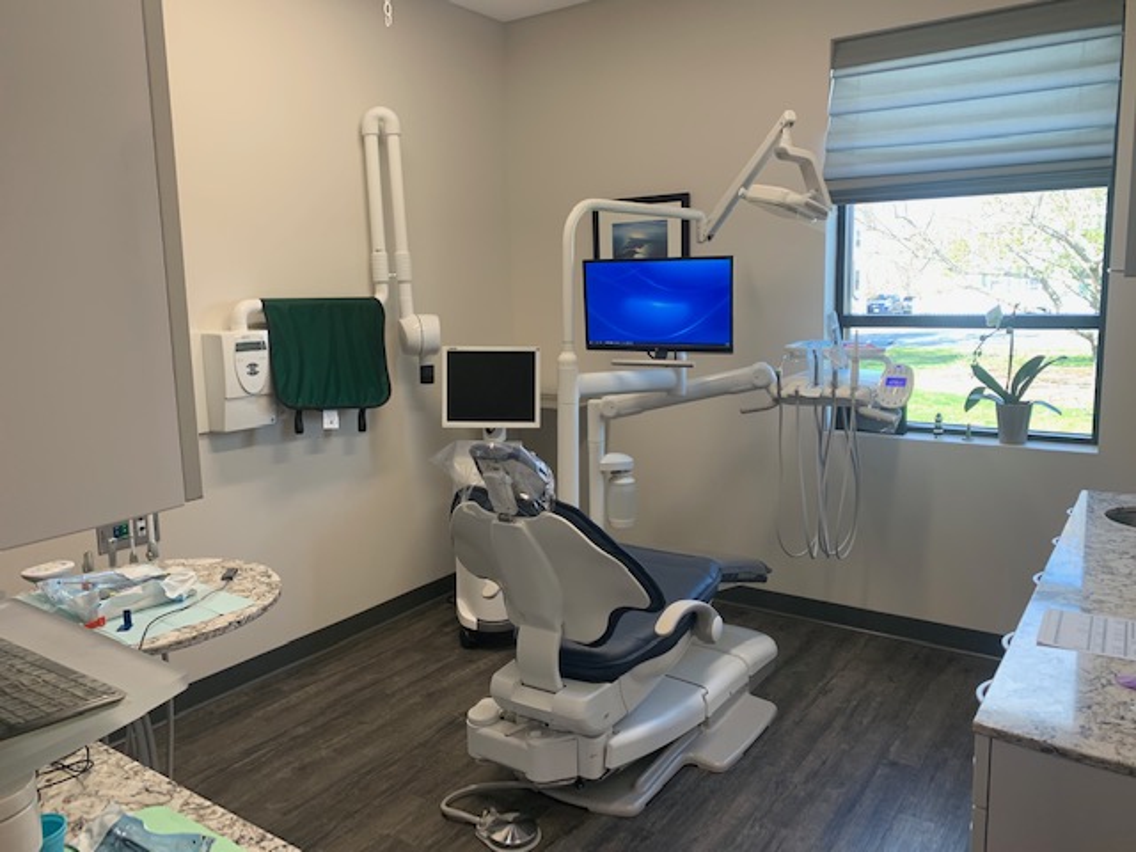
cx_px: 568
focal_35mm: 26
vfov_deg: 53.1
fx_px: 853
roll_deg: +1.6
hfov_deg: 67.3
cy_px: 426
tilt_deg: -8.9
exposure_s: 1/121
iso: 80
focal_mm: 4.25
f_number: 1.8
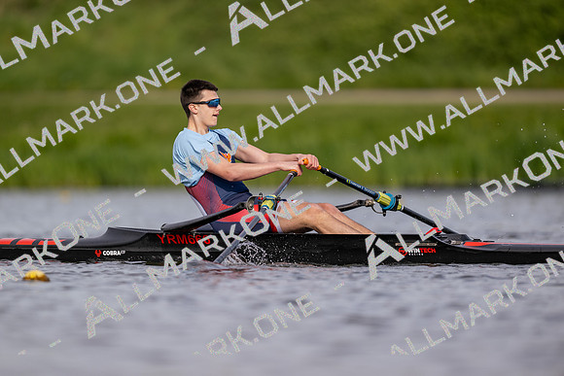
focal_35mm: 600
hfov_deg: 3.4
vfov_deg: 2.3
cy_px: 188
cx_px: 282
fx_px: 9402
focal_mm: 600
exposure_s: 1/2500
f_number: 4
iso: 360
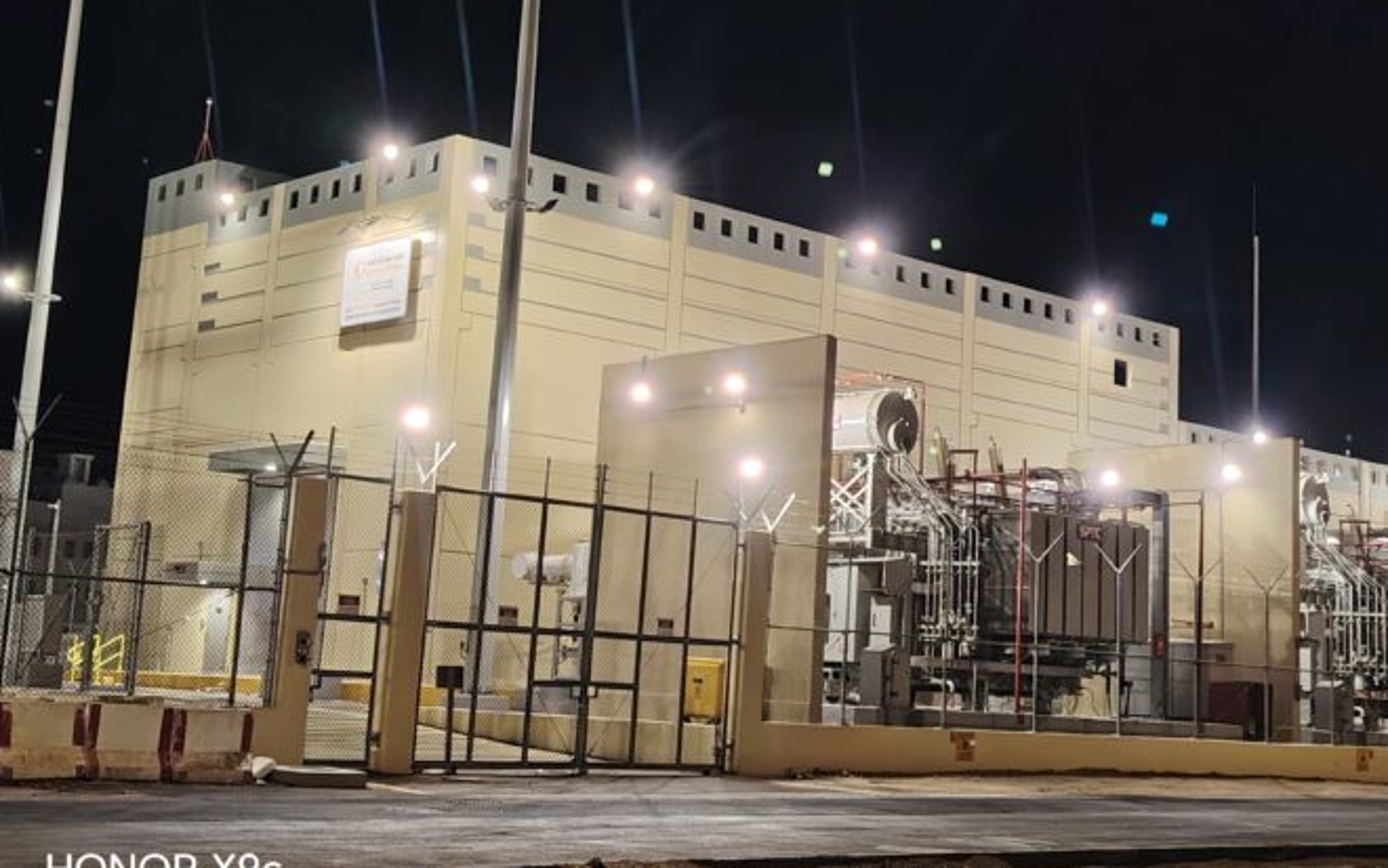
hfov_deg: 38.1
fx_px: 2006
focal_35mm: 53
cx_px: 795
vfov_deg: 24.4
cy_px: 328
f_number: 1.75
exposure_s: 1/25
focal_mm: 5.25
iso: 391
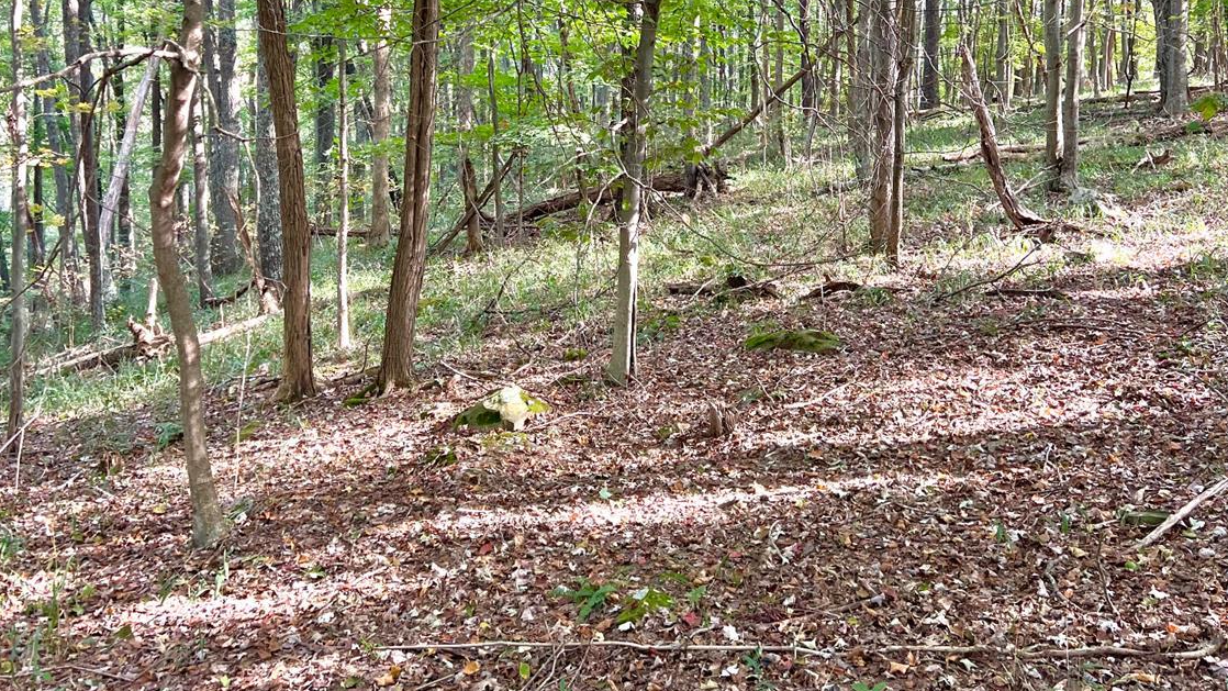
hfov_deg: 52.8
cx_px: 613
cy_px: 97
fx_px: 1237
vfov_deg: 30.1
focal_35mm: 38
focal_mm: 5.7
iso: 64
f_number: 1.5
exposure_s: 1/121
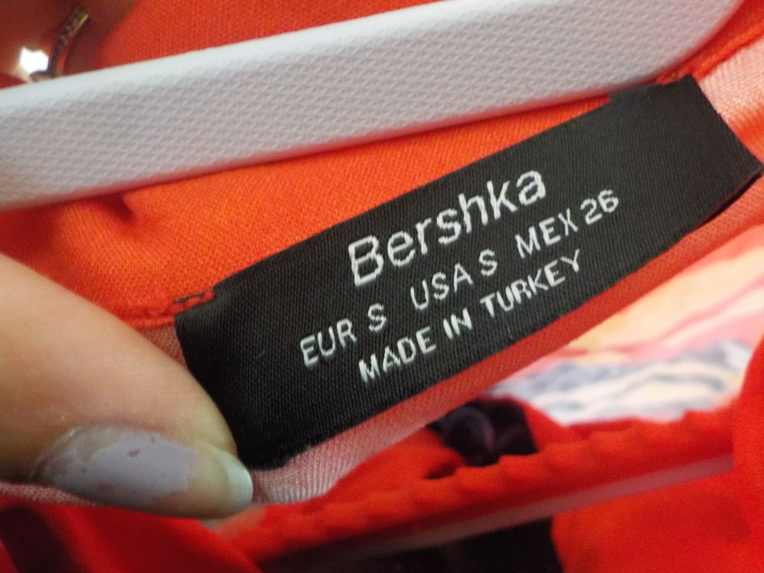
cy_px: 286
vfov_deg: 46.8
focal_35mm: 30
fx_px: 662
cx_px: 382
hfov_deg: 60.0
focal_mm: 4.1
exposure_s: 1/4
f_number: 3.3
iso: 800
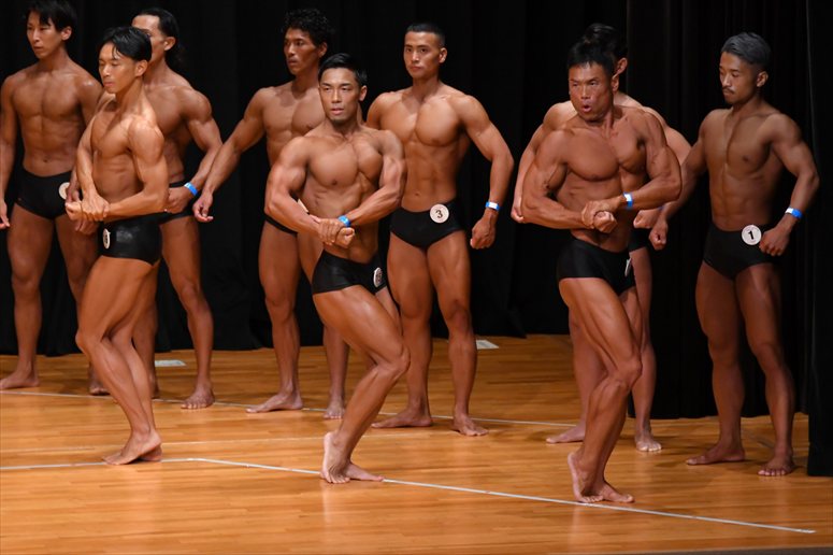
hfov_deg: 8.1
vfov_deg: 5.4
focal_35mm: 255
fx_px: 5898
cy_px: 278
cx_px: 416
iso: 4000
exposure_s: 1/400
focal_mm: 170
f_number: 5.6
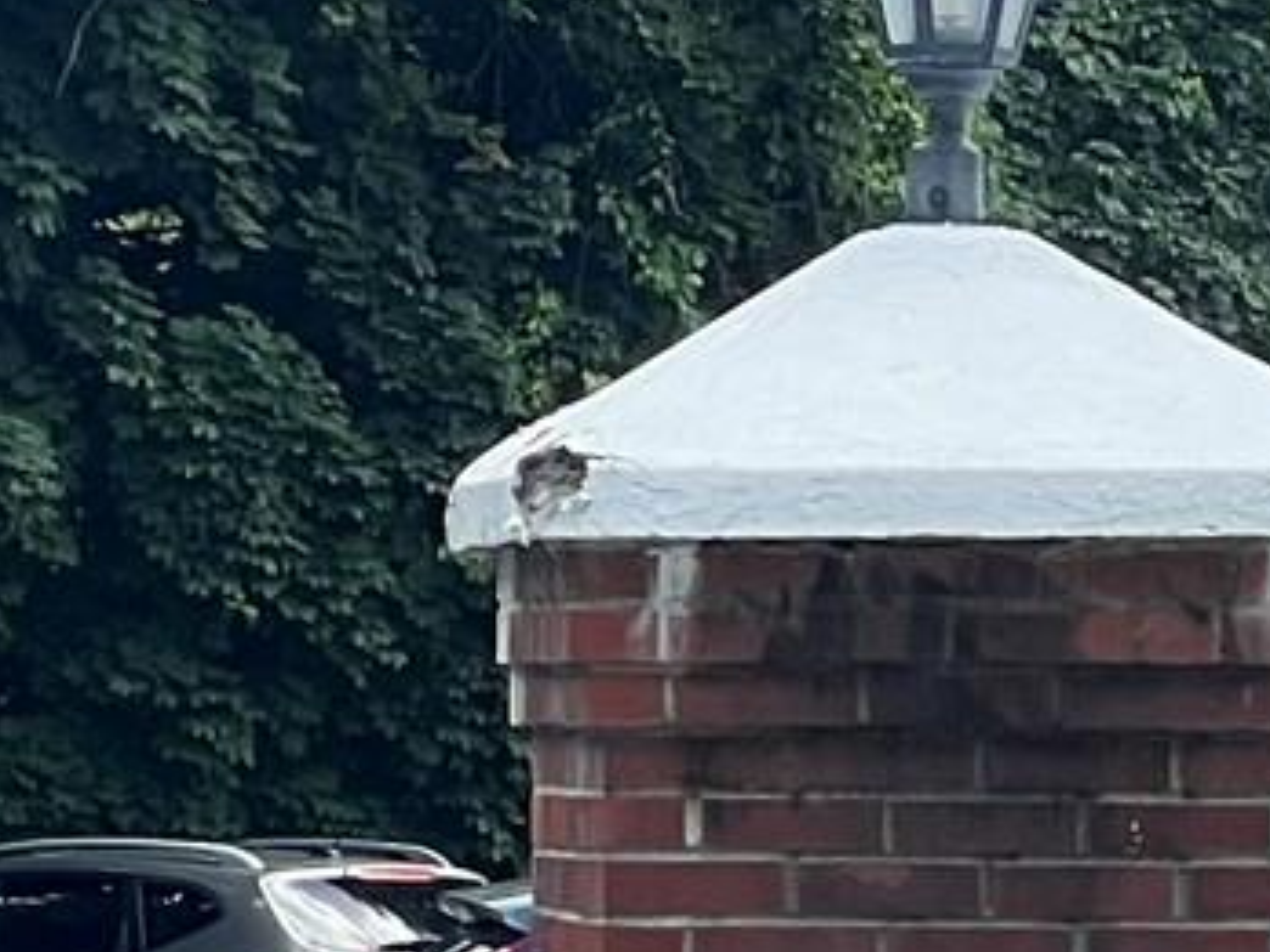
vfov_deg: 3.3
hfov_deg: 4.3
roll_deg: +0.1
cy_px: 1061
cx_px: 2551
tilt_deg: +0.2
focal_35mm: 453
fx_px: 16620
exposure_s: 1/183
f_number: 2.8
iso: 32
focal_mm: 9
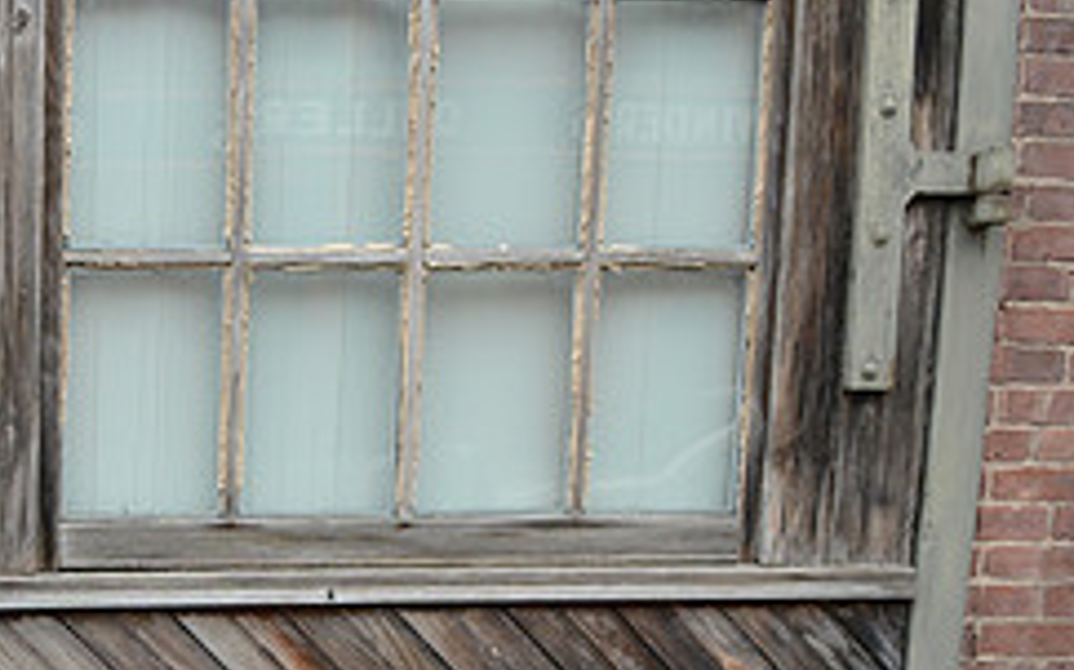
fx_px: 1820
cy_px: 745
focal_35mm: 62
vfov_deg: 19.9
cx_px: -186
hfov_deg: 28.9
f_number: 6.3
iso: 500
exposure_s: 1/320
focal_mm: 17
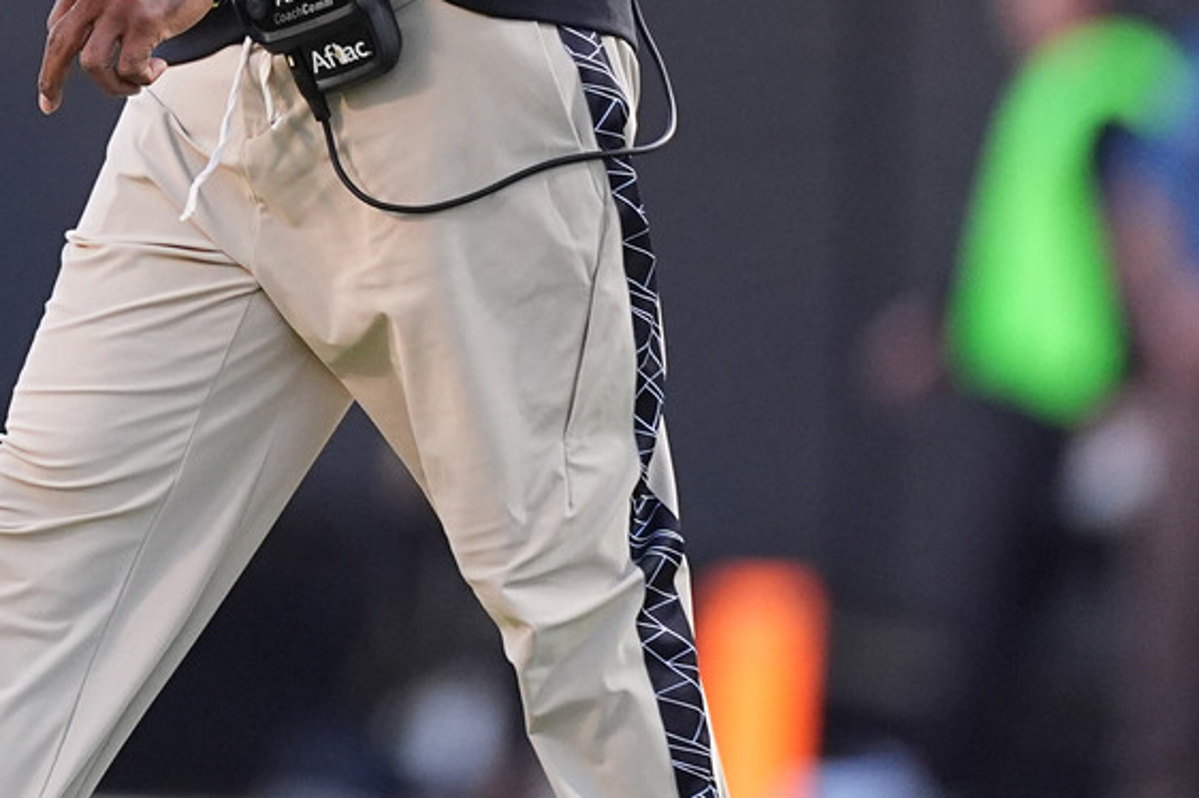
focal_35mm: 2115
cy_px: 30
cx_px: 198
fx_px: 70397
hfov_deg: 1.0
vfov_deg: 0.6
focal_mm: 600
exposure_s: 1/1000
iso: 2000
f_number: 4
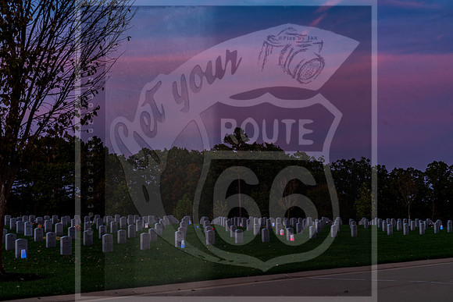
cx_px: 226
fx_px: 755
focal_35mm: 60
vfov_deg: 22.6
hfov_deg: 33.4
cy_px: 151
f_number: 8
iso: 800
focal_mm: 60
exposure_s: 1
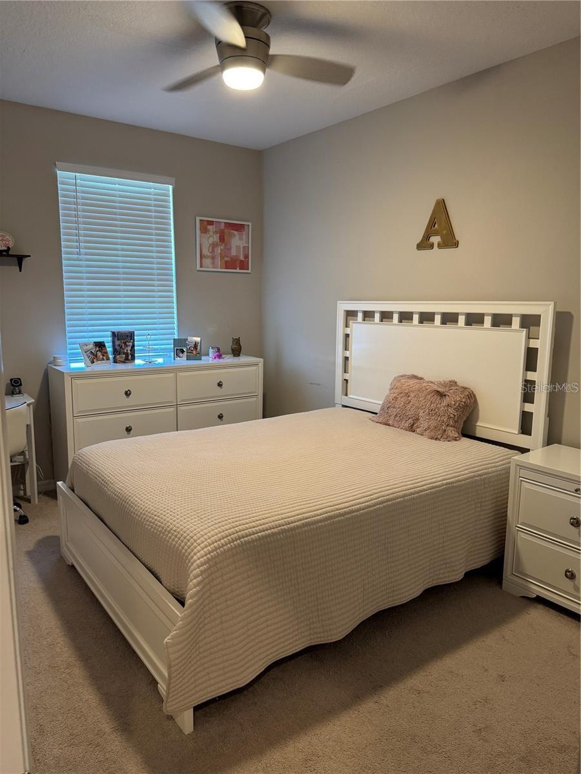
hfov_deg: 56.8
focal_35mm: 24
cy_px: 387
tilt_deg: -9.2
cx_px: 290
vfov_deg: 71.6
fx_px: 537
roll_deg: +0.6
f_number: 1.78
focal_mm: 6.76
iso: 200
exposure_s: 1/60
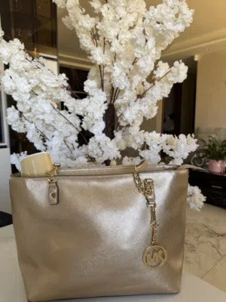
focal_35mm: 24
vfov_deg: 71.6
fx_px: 209
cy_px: 151
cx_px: 113
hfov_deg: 56.8
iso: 125
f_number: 1.78
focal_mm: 6.76
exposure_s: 1/121
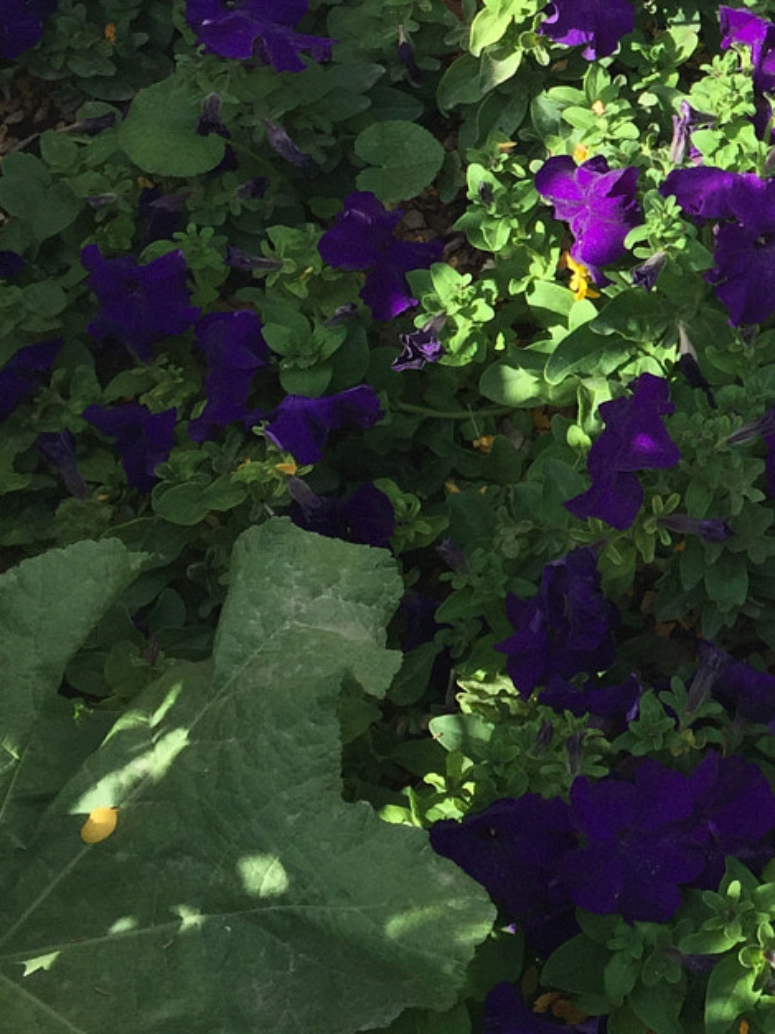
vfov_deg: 26.1
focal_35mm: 74
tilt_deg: -59.3
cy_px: 282
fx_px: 2210
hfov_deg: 18.6
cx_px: 984
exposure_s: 1/942
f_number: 2.2
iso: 32
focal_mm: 4.15
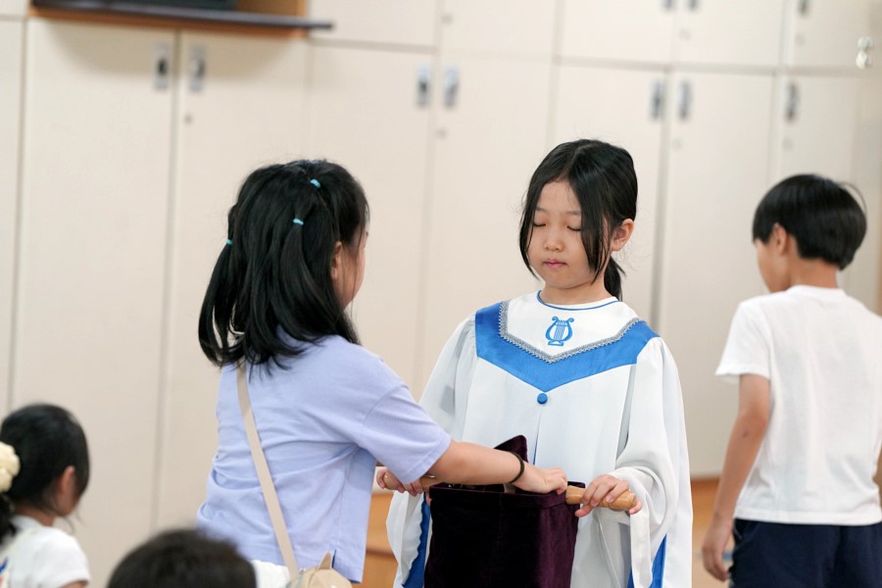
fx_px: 4679
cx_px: 441
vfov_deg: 7.2
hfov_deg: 10.8
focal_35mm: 191
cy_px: 294
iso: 2000
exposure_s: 1/200
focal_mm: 191
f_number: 4
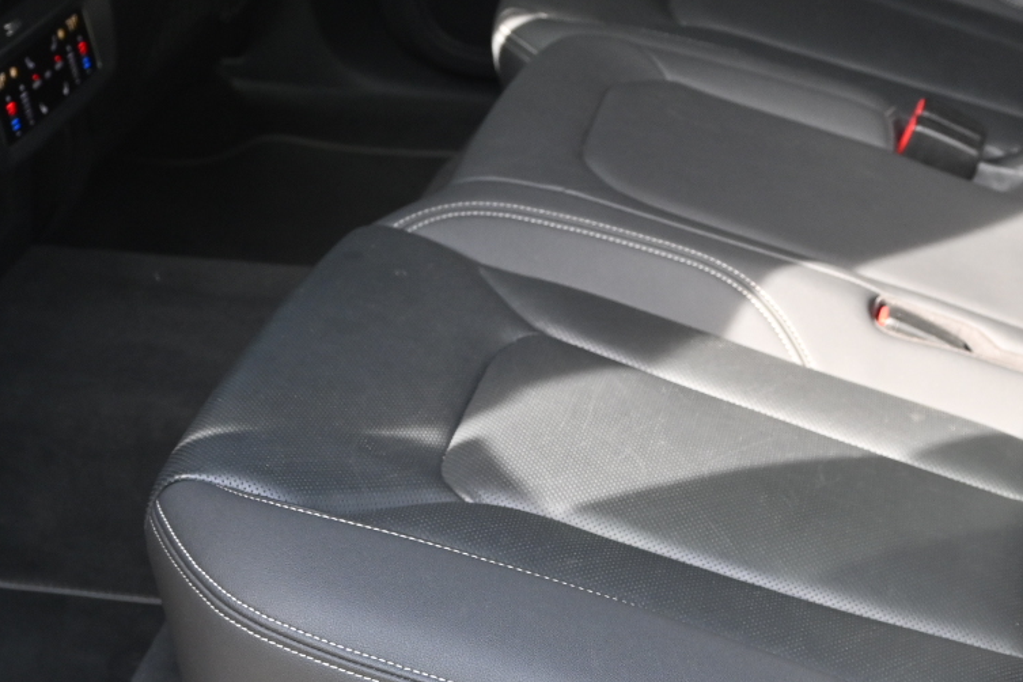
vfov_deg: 19.2
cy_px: 387
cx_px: 618
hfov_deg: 28.4
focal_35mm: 71
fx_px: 2017
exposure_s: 1/250
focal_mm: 22
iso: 400
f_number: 4
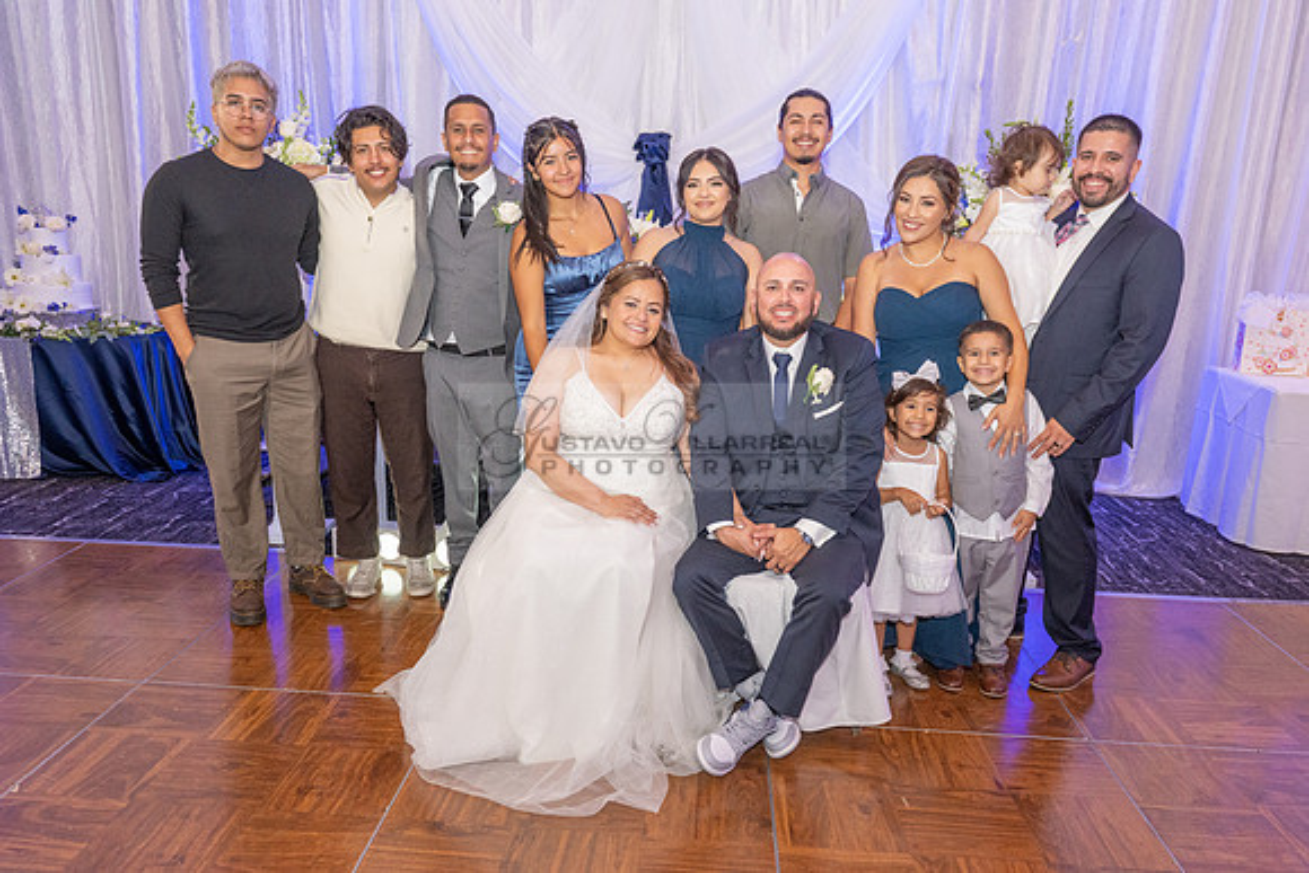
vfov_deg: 46.4
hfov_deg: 65.6
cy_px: 508
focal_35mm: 28
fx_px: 1016
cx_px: 639
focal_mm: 24
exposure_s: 1/200
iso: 1600
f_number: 4
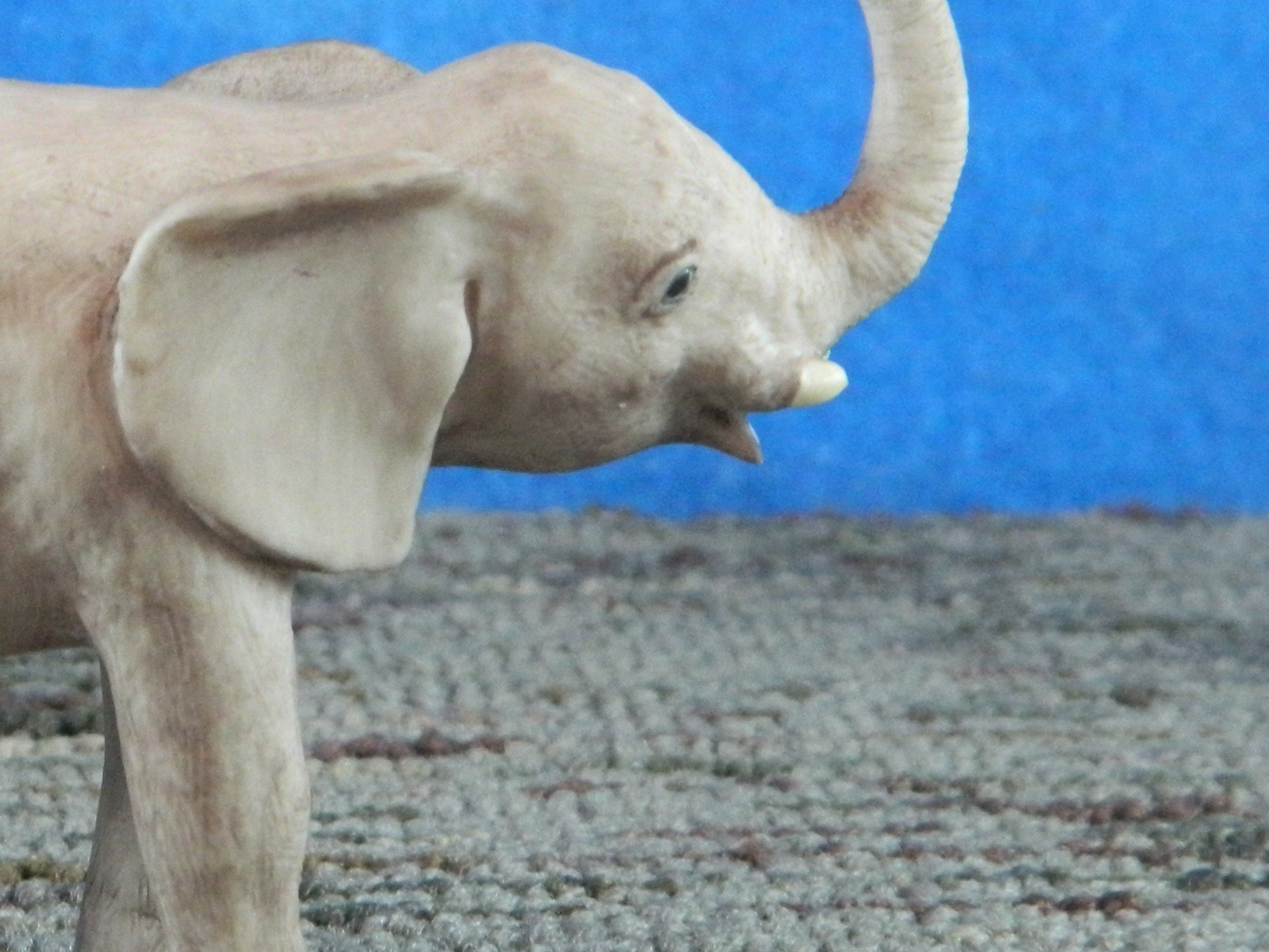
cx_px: 90
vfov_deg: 8.1
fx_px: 6708
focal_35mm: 183
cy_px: 473
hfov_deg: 10.7
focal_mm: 15.1
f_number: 4.2
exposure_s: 1/20
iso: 400
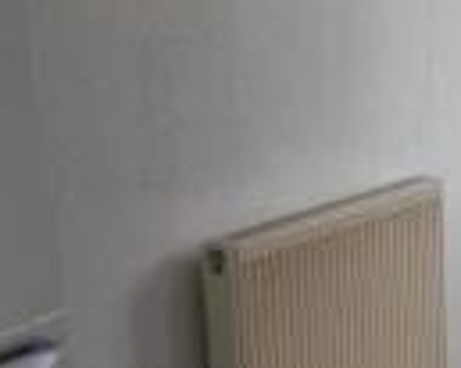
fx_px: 1568
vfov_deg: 13.4
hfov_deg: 14.1
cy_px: 230
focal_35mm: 115
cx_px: 920
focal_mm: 4.6
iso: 195
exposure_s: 1/30
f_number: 2.8
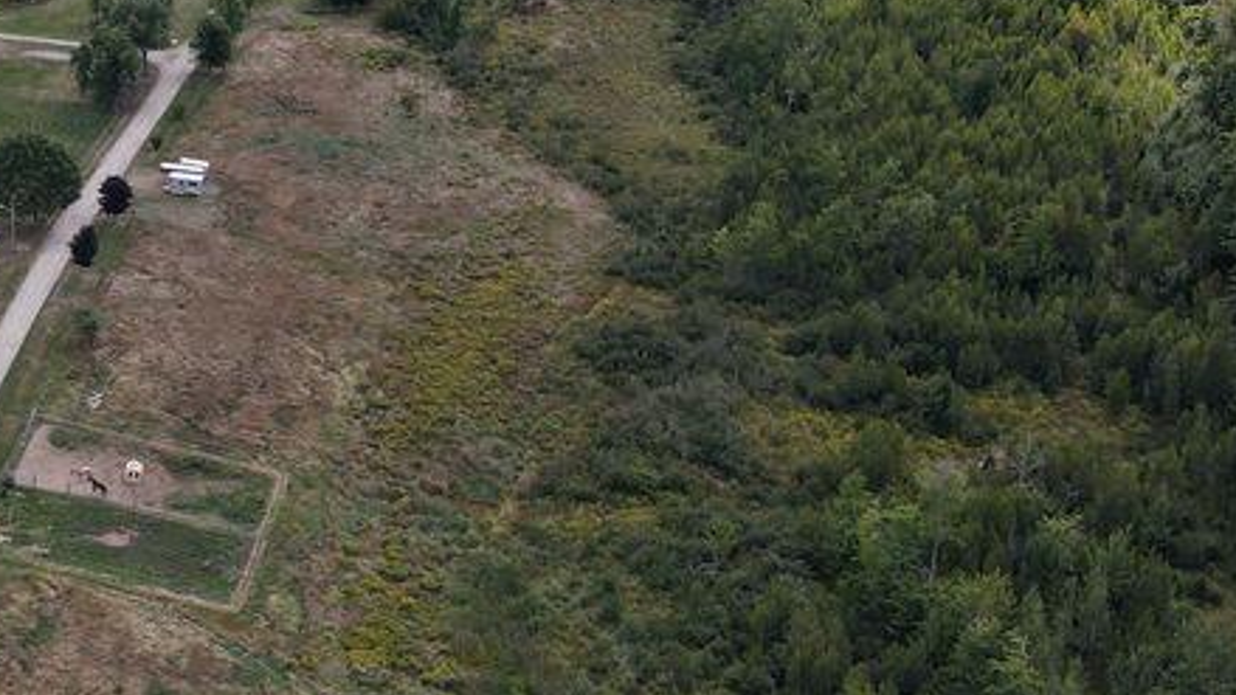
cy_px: 205
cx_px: -42
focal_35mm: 61
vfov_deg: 19.6
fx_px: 1999
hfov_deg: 31.4
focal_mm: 4.5
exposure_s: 1/350
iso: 100
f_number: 2.8
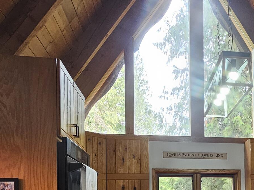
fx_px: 315
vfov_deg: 30.7
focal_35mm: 43
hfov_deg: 40.5
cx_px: 229
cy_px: 198
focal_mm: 2.2
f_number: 2.2
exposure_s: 1/60
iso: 100
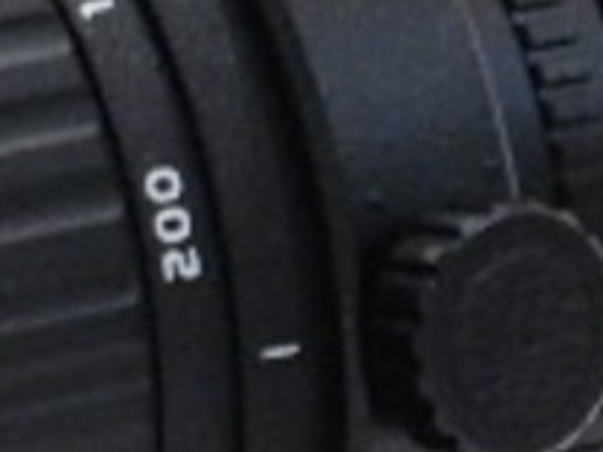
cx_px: -591
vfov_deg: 1.8
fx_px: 14641
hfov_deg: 2.4
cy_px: 423
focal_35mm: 841
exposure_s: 1/40
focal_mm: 25.7
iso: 800
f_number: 5.1
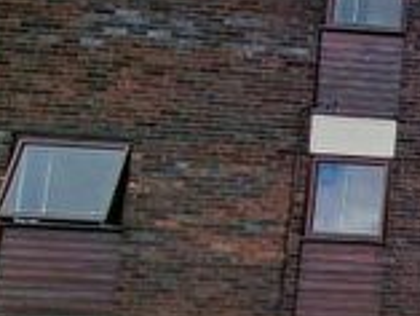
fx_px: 704
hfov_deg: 17.7
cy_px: 366
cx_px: 899
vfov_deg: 23.4
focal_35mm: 58
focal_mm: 2.2
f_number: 2.2
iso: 50
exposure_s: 1/1292
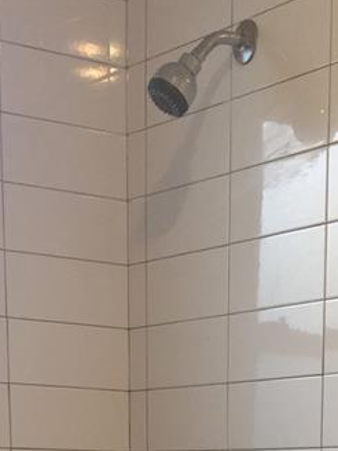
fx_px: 1380
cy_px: 776
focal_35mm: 106
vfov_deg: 16.1
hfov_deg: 13.9
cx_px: 268
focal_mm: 4.15
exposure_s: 1/30
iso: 40
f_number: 2.2
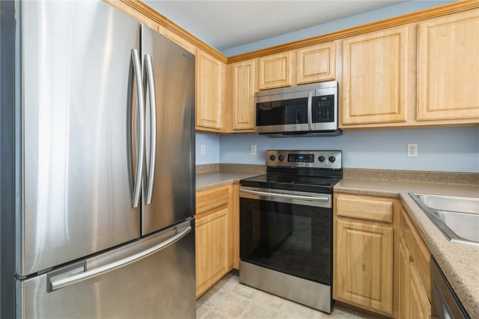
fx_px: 213
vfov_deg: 73.7
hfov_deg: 96.7
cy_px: 160
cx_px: 240
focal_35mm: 16
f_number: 10
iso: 400
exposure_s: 1/4
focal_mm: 16
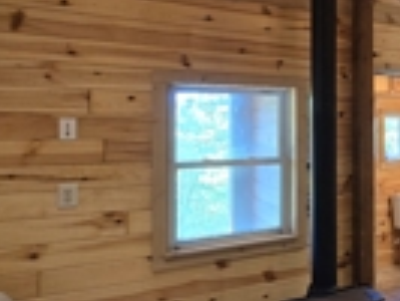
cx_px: 499
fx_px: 451
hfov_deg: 35.5
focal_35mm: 39
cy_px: 123
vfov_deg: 36.8
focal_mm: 2.2
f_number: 2.2
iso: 250
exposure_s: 1/60
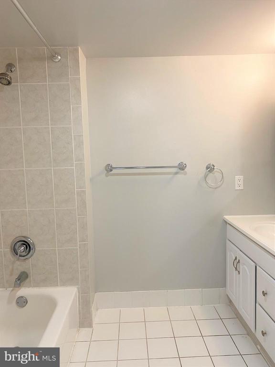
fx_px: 275
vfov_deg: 67.3
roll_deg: +2.7
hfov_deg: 53.1
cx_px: 138
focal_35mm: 26
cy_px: 184
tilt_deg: -4.5
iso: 100
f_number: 1.8
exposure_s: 1/60
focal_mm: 4.25
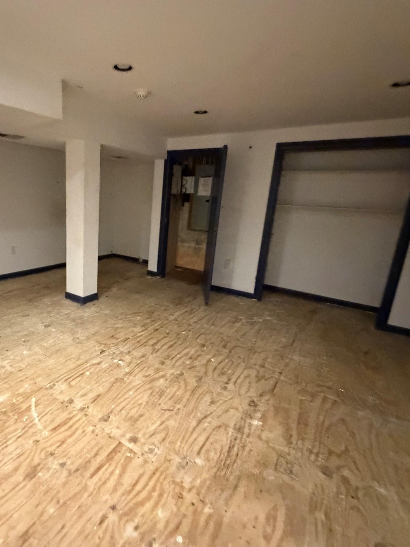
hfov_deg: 66.3
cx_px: 128
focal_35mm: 19
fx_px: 300
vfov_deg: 84.7
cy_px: 272
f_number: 2.2
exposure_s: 1/60
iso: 1250
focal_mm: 2.22
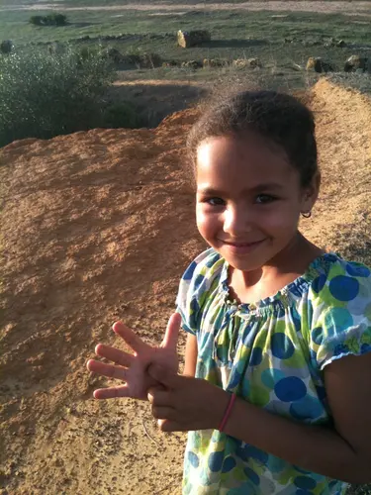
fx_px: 500
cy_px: 248
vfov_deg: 52.6
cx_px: 186
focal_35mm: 35
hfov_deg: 40.7
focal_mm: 3.85
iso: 64
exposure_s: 1/319
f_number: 2.8
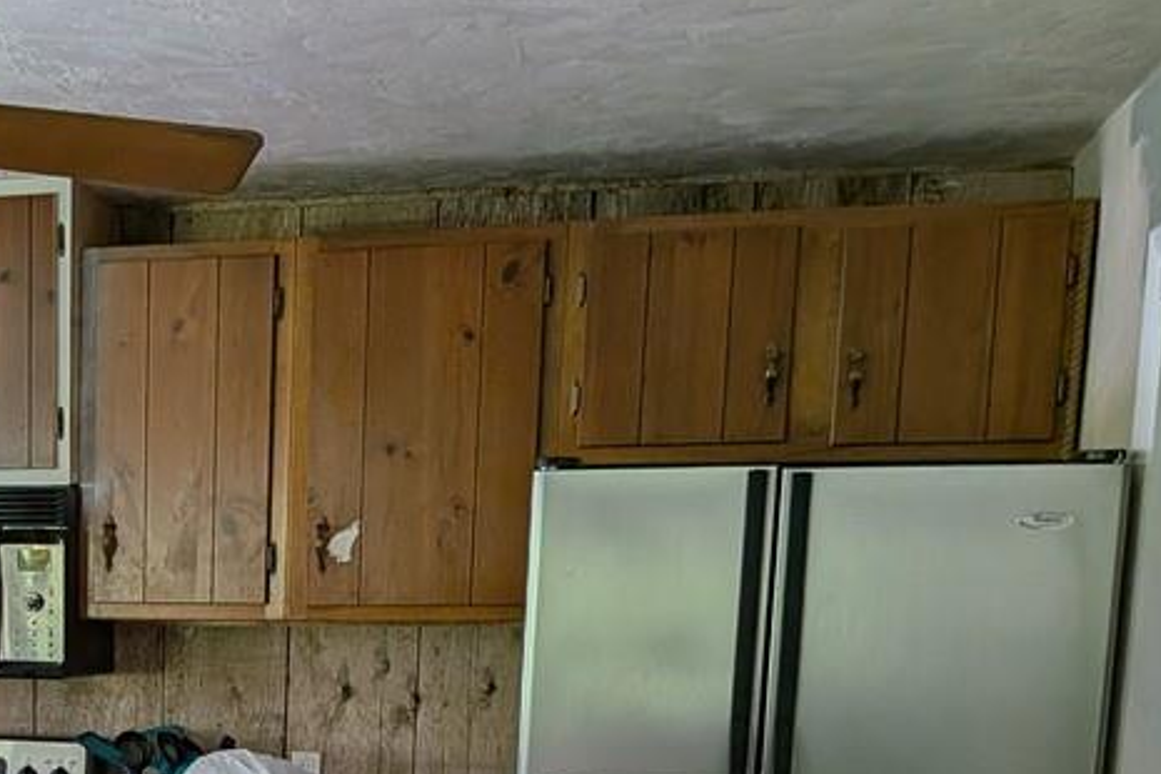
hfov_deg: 34.0
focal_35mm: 55
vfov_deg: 23.1
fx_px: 1774
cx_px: 87
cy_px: 866
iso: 275
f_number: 1.7
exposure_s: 1/120
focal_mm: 4.53
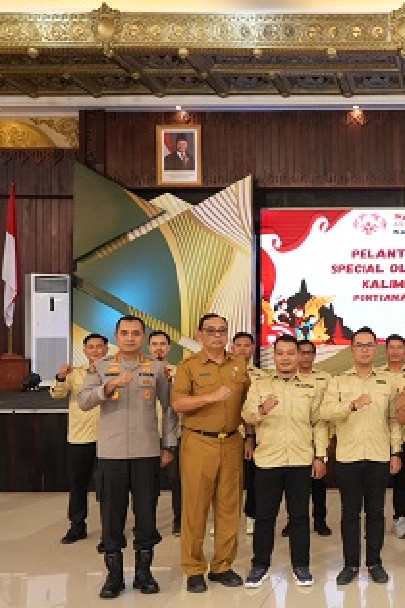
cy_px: 320
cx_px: 440
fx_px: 776
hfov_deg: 27.0
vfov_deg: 42.7
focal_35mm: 46
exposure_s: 1/200
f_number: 5.6
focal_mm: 29
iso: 5000
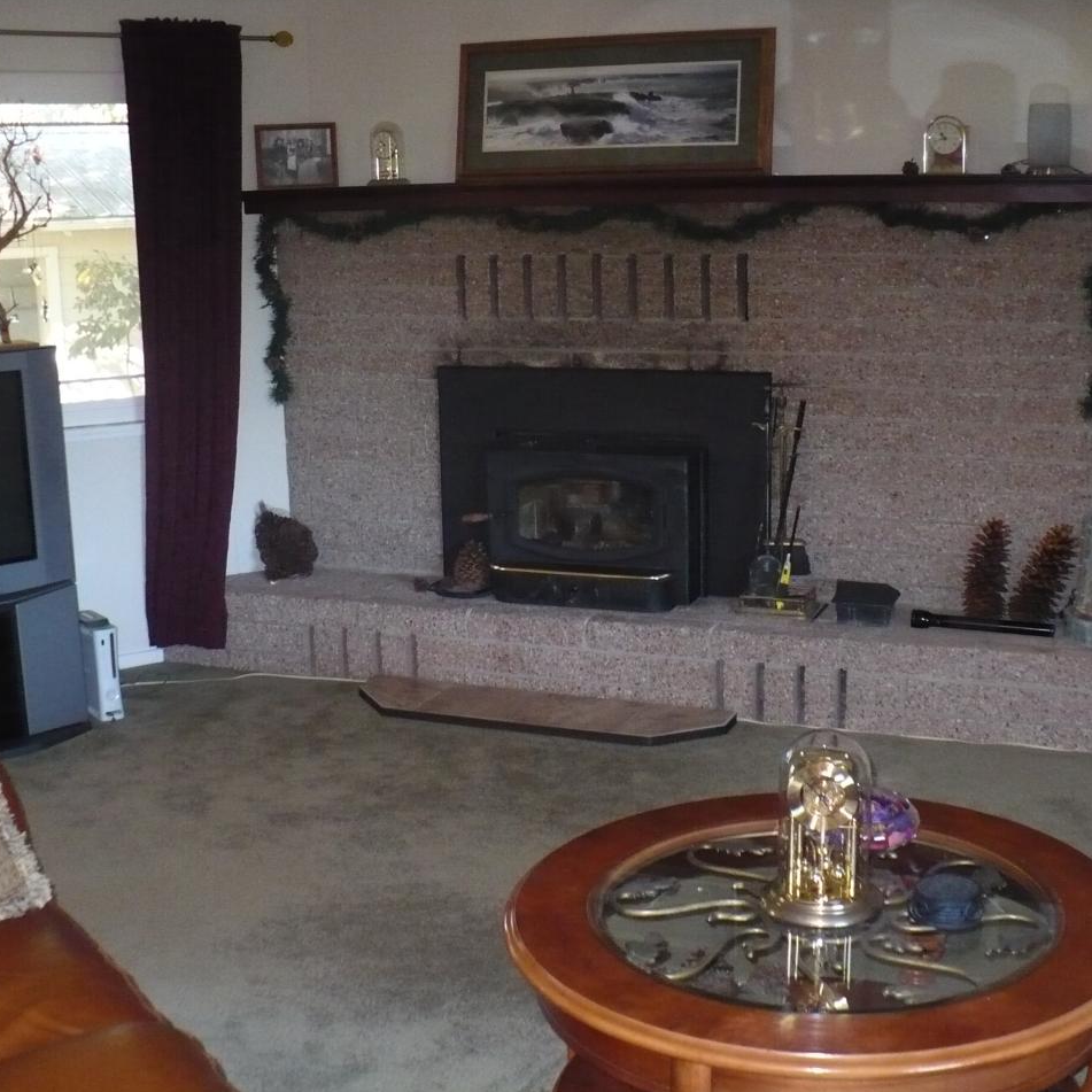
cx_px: 598
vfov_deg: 38.3
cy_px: 544
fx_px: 1570
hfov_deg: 38.3
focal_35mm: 44
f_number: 2.8
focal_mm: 6.1
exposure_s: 1/30
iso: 500
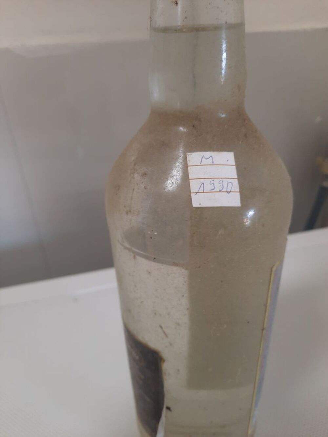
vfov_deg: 69.4
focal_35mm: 25
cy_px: 218
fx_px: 316
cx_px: 164
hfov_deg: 54.9
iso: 160
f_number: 2
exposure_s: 1/50
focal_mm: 4.6
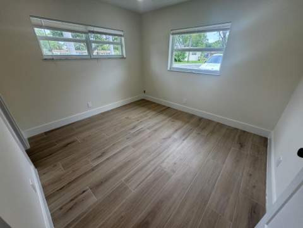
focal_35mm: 14
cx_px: 152
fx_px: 123
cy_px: 114
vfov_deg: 85.7
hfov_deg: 102.1
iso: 40
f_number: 2.2
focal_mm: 2.22
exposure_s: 1/129
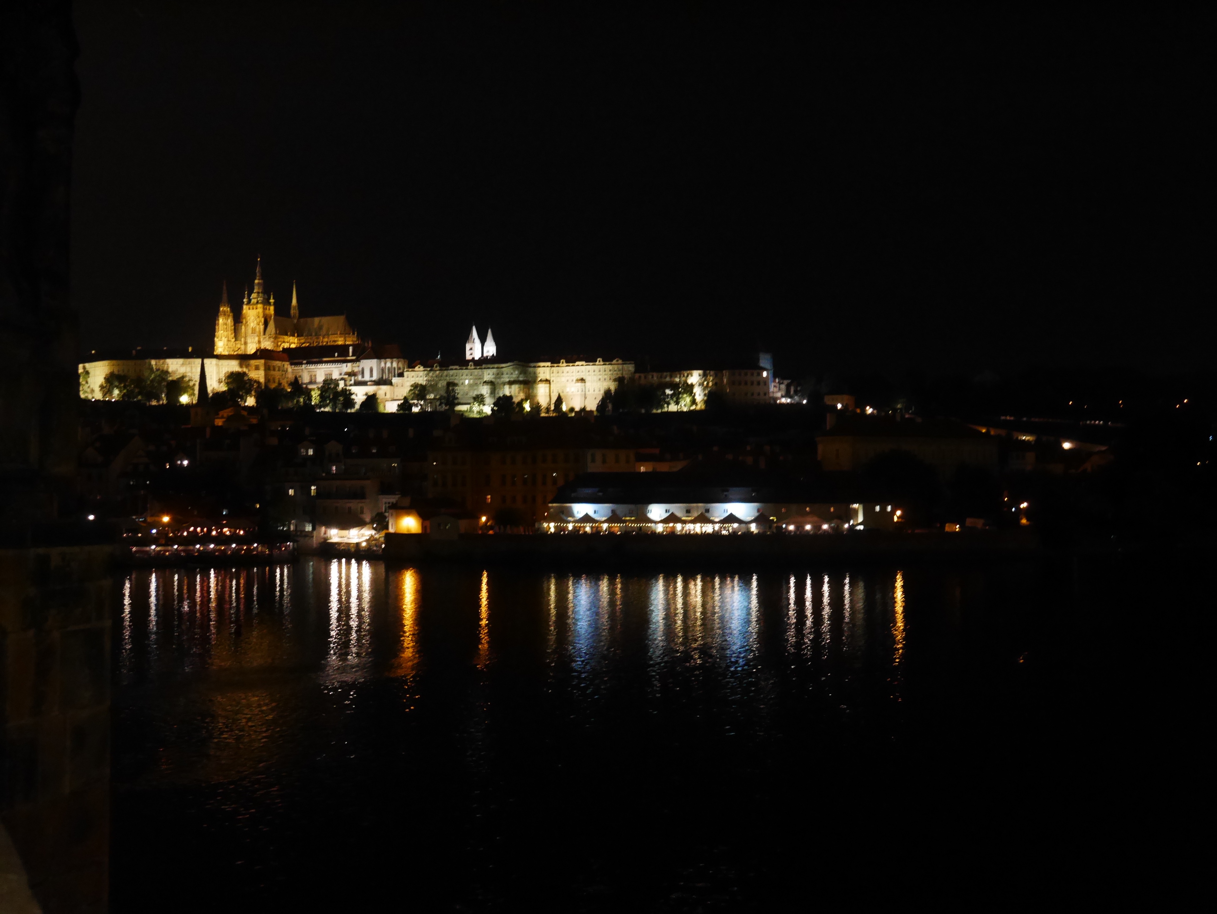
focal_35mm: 44
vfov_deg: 32.9
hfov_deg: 42.9
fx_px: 1548
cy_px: 457
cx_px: 608
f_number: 4.7
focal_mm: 22
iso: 3200
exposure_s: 1/10
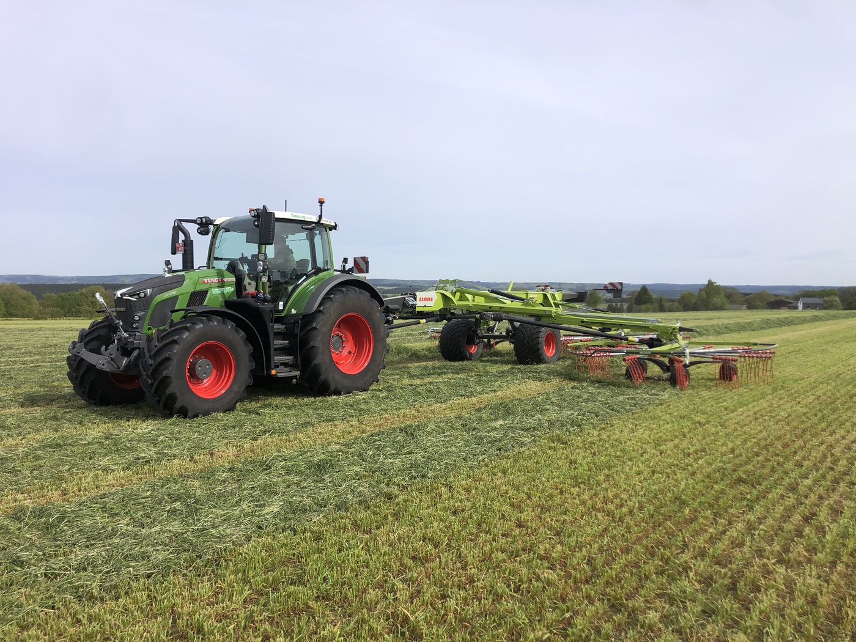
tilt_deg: -2.2
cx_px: 428
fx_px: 692
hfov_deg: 63.4
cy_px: 321
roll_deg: -1.7
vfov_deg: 49.7
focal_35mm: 28
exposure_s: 1/2525
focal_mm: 3.99
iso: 20
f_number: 1.8
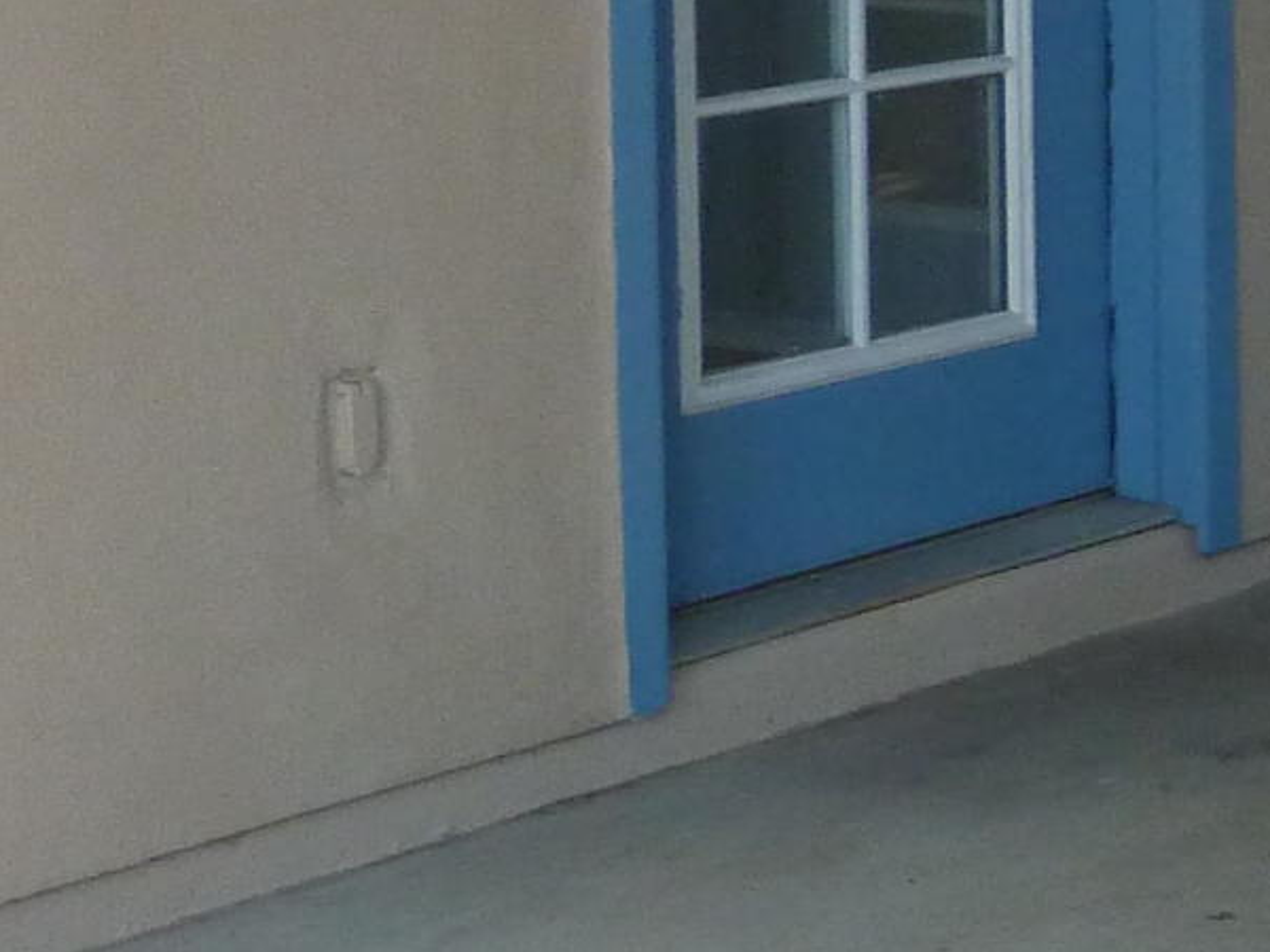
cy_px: -114
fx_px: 4586
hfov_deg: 13.9
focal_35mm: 125
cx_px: 2360
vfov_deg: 11.7
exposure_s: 1/125
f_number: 3.2
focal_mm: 4.5
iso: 200
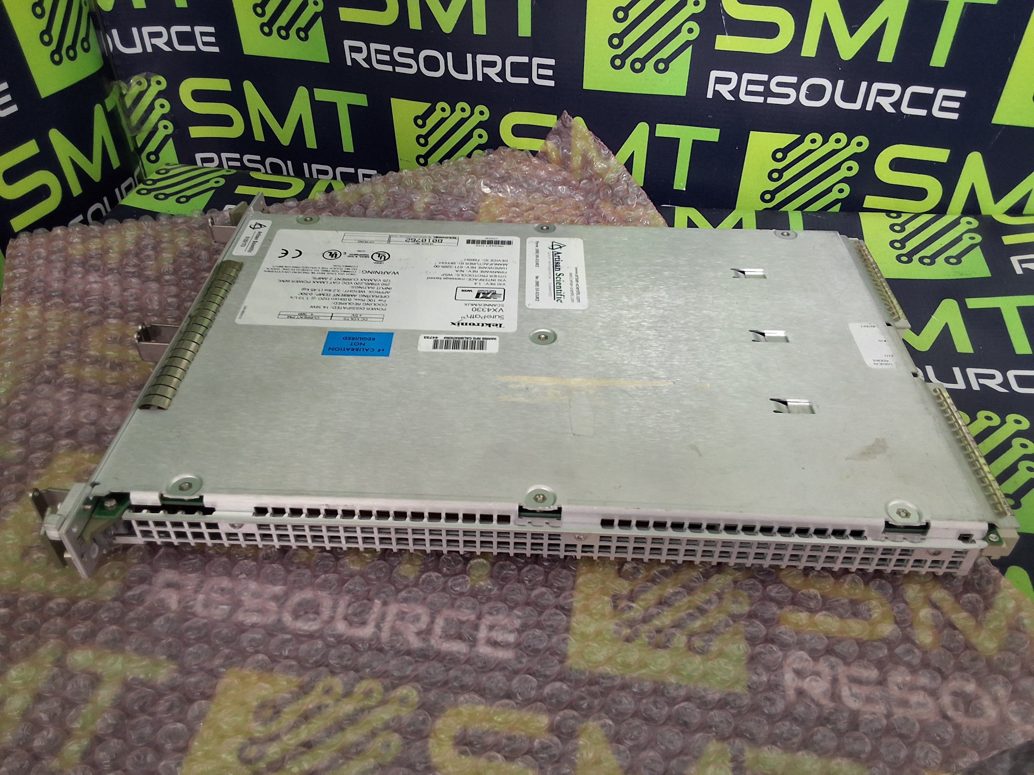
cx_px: 517
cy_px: 388
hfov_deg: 63.4
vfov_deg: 49.7
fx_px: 836
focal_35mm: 28
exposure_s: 1/30
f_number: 1.9
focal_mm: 2.91
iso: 200
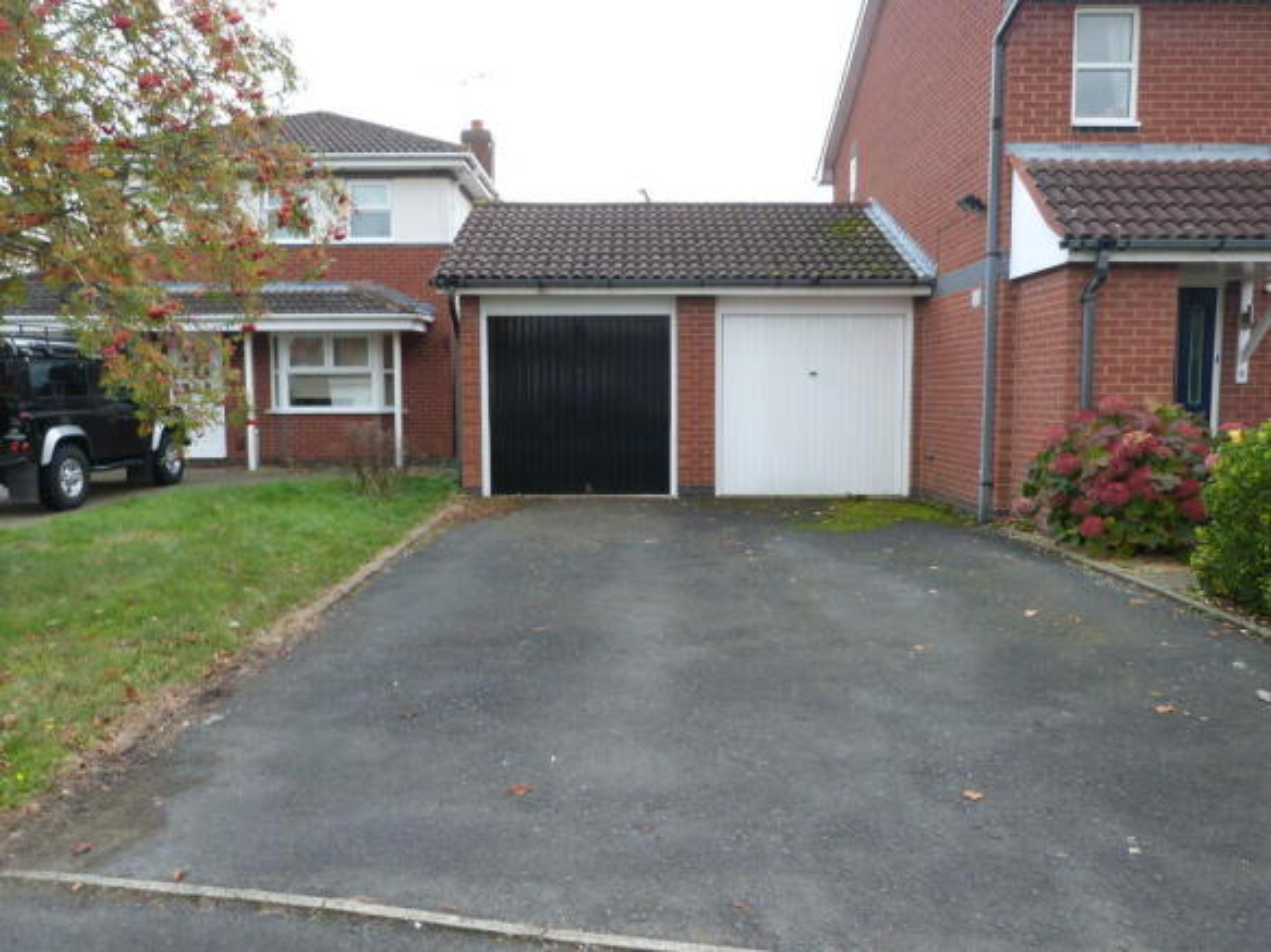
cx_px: 636
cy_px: 476
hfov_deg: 69.4
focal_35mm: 25
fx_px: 918
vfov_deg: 54.9
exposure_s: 1/80
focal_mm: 4.5
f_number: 2.8
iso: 100
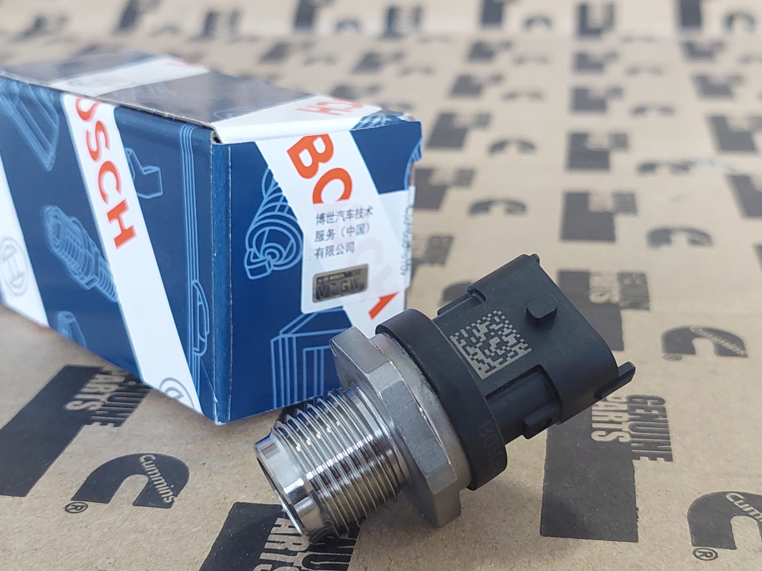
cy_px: 286
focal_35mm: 24
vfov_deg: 56.8
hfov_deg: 71.6
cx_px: 381
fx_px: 528
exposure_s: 1/50
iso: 400
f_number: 1.8
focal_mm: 5.23
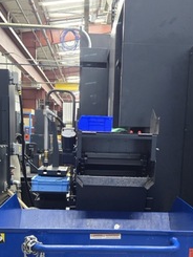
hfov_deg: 30.9
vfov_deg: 39.4
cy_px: 191
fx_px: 349
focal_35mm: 47
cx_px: 94
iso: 800
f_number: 1.7
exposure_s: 1/120
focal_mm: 6.3
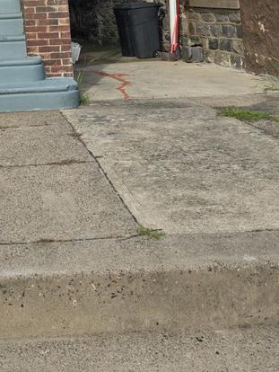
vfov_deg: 28.4
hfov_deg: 23.2
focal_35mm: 60
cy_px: -63
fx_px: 644
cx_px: -17
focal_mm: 6.3
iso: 12
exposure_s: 1/504
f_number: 1.7
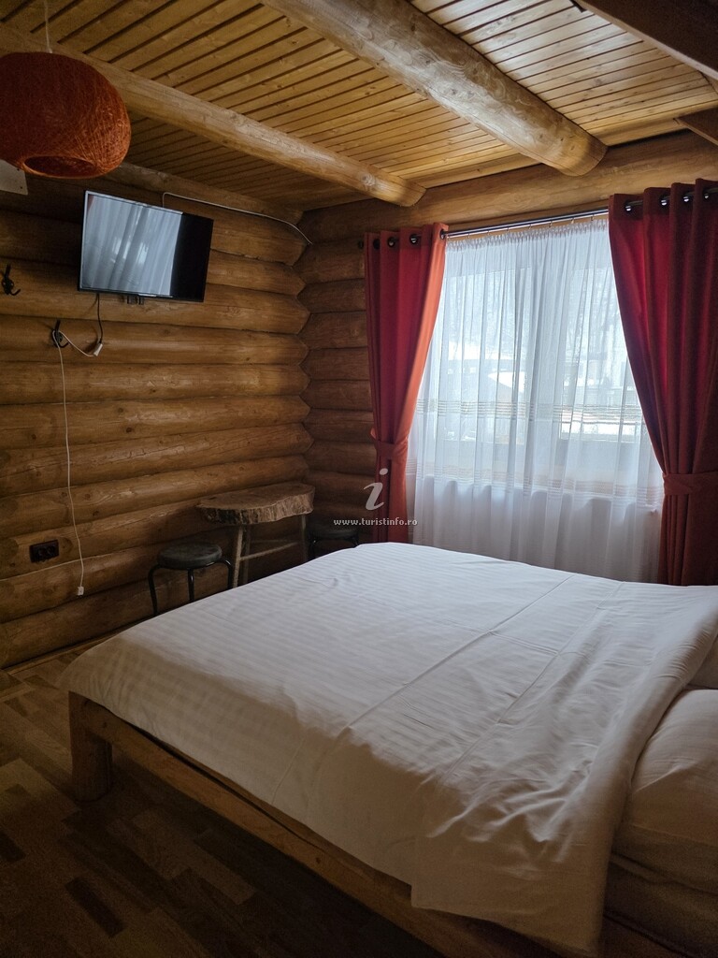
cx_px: 359
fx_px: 636
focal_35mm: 23
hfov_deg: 58.9
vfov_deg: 73.9
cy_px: 479
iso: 250
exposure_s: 1/100
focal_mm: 6.3
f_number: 1.7
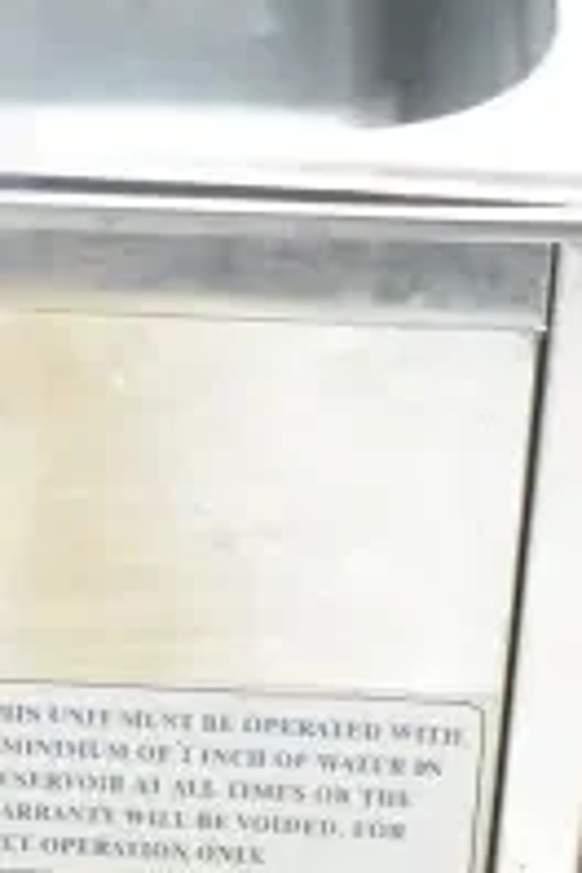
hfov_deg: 7.5
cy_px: 278
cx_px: -348
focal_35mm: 180
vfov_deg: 11.4
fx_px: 4365
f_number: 4.5
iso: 200
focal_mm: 26
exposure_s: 1/80
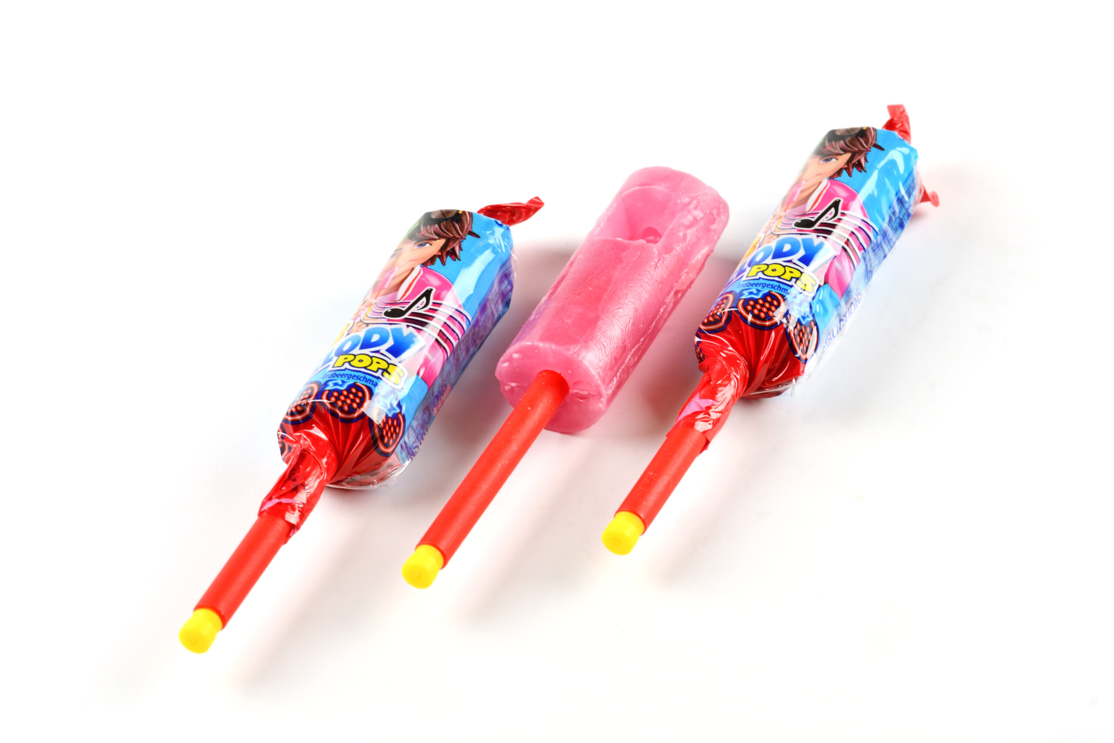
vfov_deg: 8.7
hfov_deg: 13.1
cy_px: 372
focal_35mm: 157
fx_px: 4858
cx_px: 557
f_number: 20
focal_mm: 105
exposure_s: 1/3
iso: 100
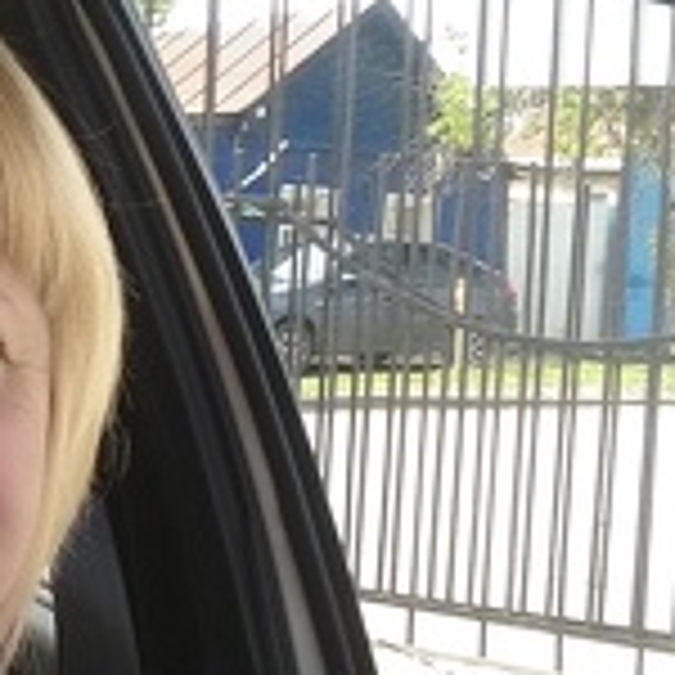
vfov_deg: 22.2
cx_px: -126
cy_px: 297
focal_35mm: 78
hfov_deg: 20.8
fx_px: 1721
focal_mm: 2.38
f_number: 2.4
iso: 100
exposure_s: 1/185
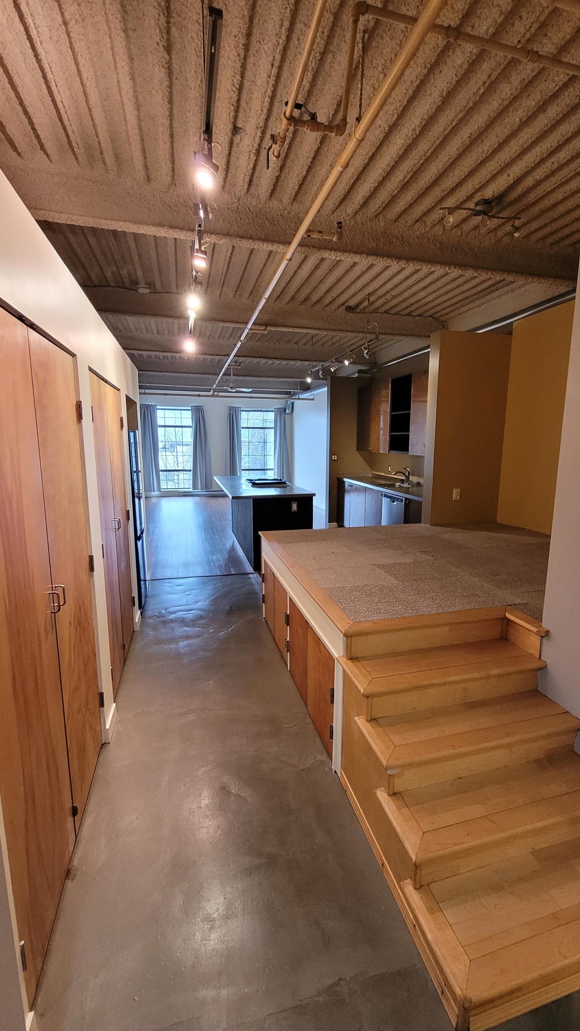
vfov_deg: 103.0
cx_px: 300
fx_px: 410
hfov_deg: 70.5
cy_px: 525
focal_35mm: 15
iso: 320
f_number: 2.2
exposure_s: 1/39
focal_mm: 1.74
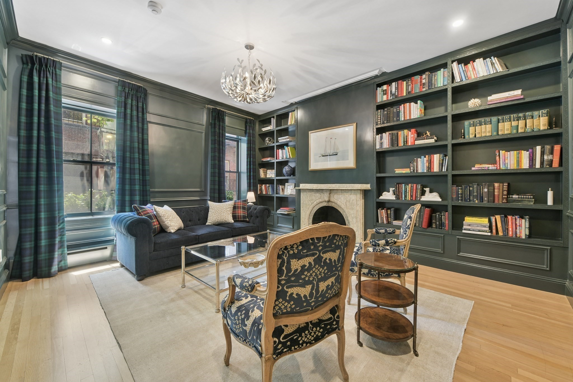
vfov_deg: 81.2
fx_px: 223
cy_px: 191
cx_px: 286
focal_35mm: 14
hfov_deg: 104.3
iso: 640
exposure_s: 1/5
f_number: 9
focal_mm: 14
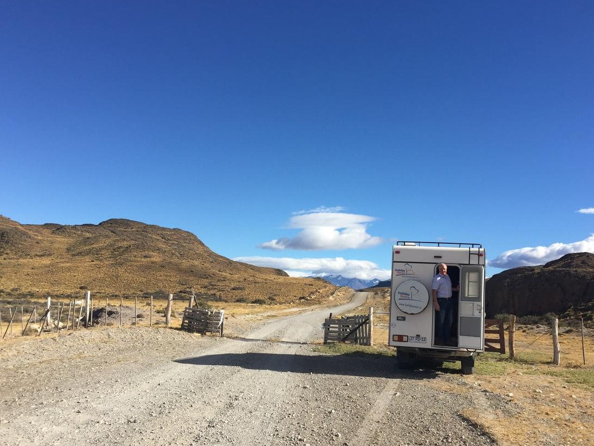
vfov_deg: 44.2
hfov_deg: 56.8
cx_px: 309
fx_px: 549
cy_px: 230
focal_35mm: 32
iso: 32
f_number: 2.2
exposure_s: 1/2326
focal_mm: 4.15
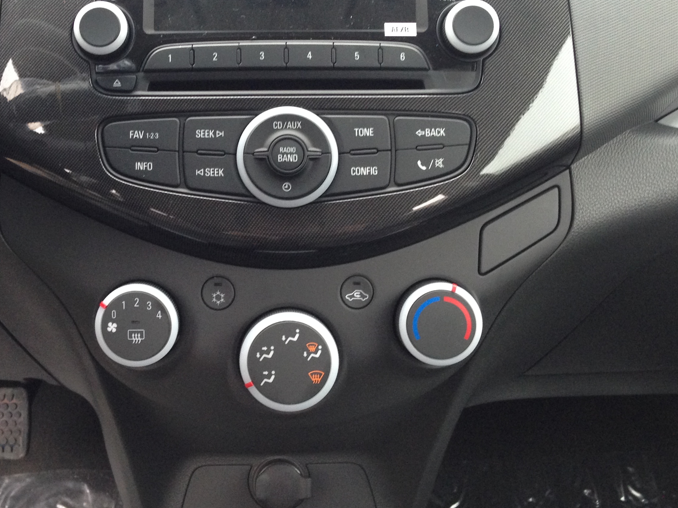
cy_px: 211
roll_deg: +0.6
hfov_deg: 39.4
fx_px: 940
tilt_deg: -22.0
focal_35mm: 48
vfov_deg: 30.2
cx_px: 257
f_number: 2.4
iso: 160
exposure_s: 1/20
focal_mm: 4.12
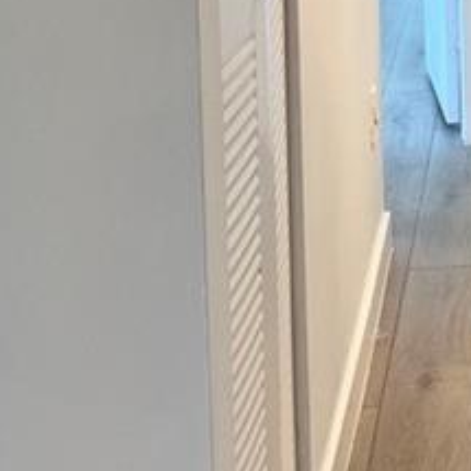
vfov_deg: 13.1
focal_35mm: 128
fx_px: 1970
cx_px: 646
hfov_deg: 13.1
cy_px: -173
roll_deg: +1.4
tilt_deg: -5.4
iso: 80
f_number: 1.5
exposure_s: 1/120
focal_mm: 5.7
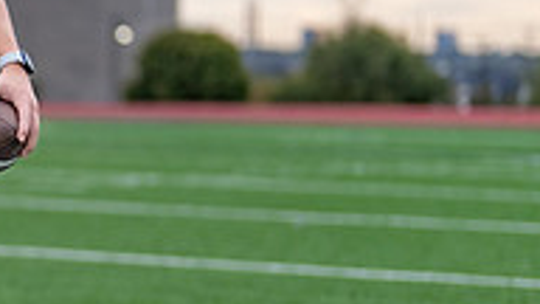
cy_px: 179
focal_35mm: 195
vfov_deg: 6.2
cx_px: -169
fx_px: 2792
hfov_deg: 10.8
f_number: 1.2
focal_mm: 50
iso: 320
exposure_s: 1/640
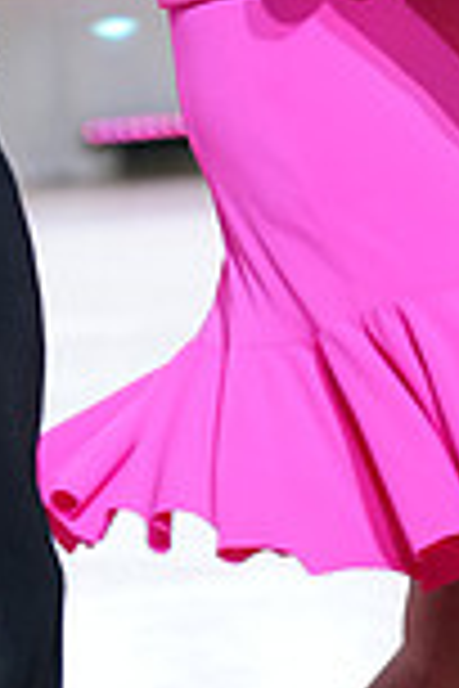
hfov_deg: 5.2
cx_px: 16
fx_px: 5087
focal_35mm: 266
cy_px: -522
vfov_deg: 7.5
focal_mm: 70
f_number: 2.8
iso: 2000
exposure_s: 1/400
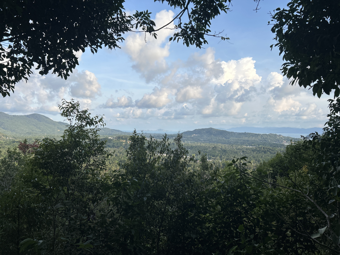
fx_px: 255
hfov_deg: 67.3
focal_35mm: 26
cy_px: 128
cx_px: 170
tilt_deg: +0.3
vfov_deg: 53.1
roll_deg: -0.8
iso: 50
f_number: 1.5
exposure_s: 1/1779
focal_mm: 5.7
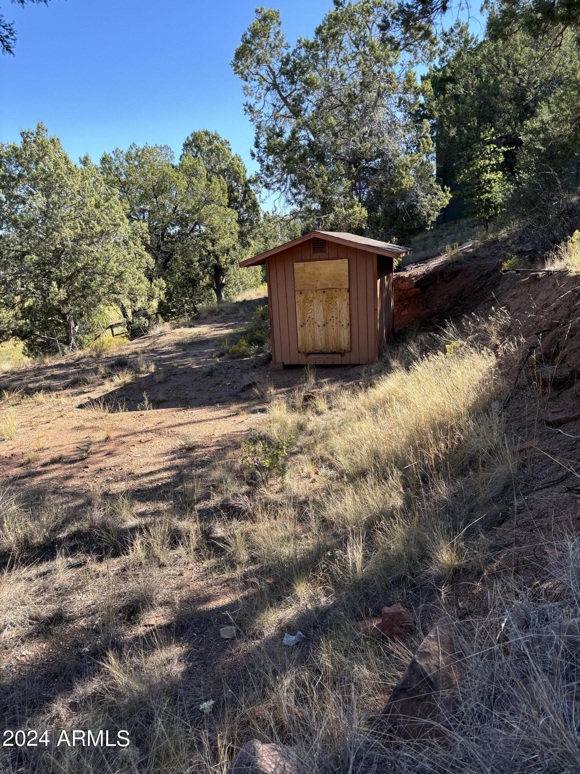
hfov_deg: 53.1
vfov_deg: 67.3
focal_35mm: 26
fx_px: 581
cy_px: 387
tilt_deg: -14.0
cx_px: 290
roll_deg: +2.5
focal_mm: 5.96
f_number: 1.6
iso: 50
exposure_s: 1/662
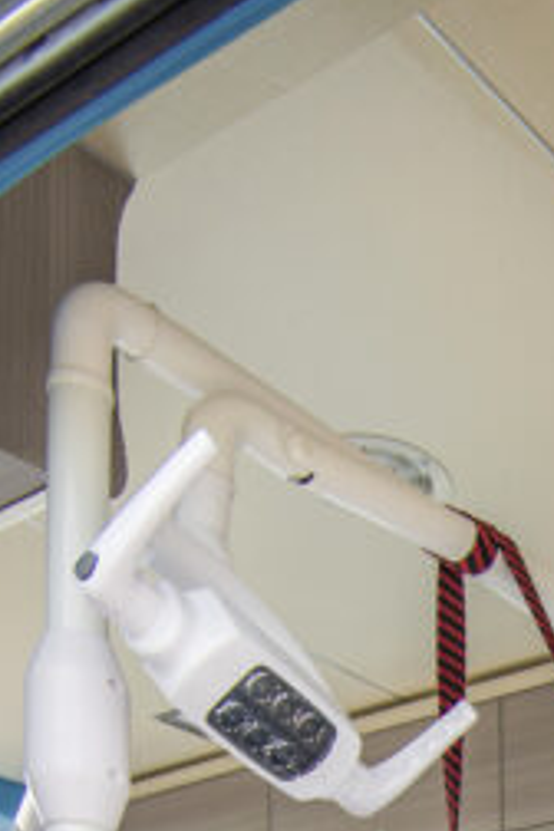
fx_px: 1316
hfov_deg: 19.6
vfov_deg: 25.6
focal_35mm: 57
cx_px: 907
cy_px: 1265
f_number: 4
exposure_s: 1/640
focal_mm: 16
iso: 100
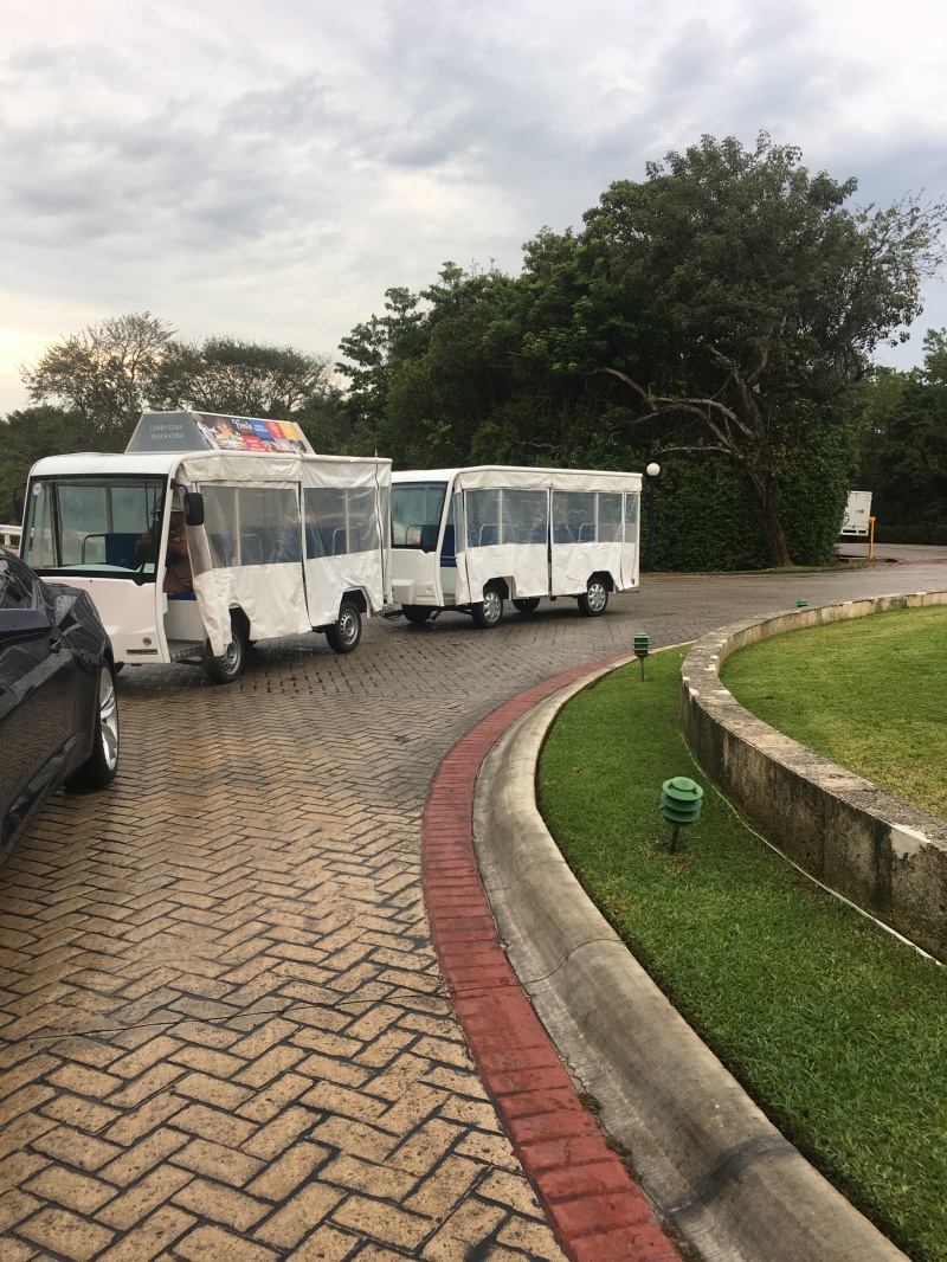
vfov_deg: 61.6
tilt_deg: -5.9
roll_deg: +0.9
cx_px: 474
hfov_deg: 48.2
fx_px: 1057
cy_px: 631
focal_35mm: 29
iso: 25
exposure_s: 1/132
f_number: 2.2
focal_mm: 4.15
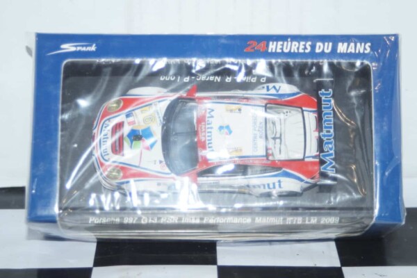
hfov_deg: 22.6
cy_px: 139
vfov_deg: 15.2
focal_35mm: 90
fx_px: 1042
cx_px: 208
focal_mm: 60
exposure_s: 1/100
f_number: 5.6
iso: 500
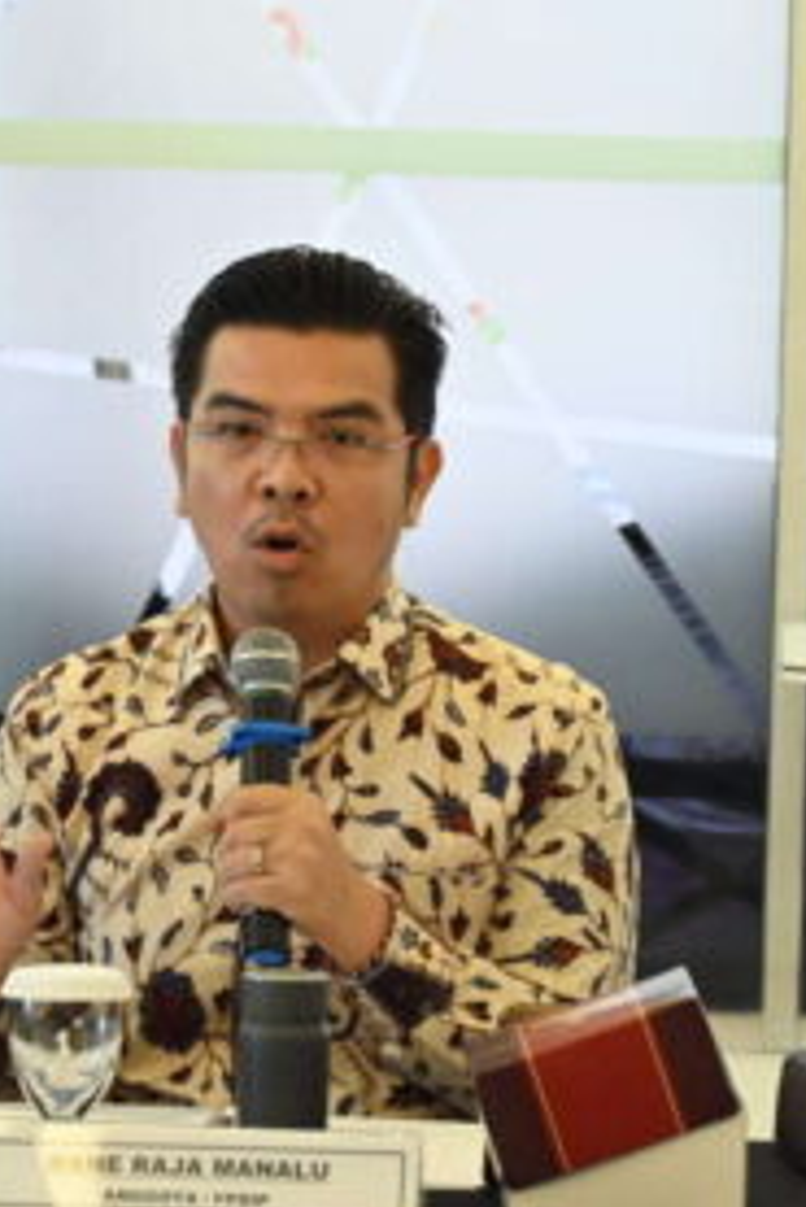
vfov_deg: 7.8
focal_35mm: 265
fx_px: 8888
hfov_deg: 5.2
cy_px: 606
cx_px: 270
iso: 9000
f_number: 13
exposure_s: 1/80
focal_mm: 175
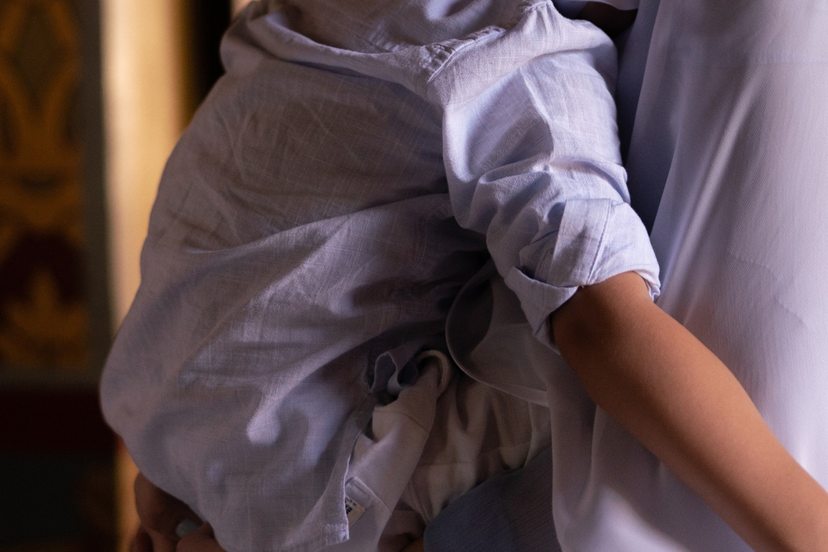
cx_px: 533
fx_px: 2784
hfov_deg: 16.9
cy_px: -76
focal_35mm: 121
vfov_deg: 11.2
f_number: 1.6
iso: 1250
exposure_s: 1/500
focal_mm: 50
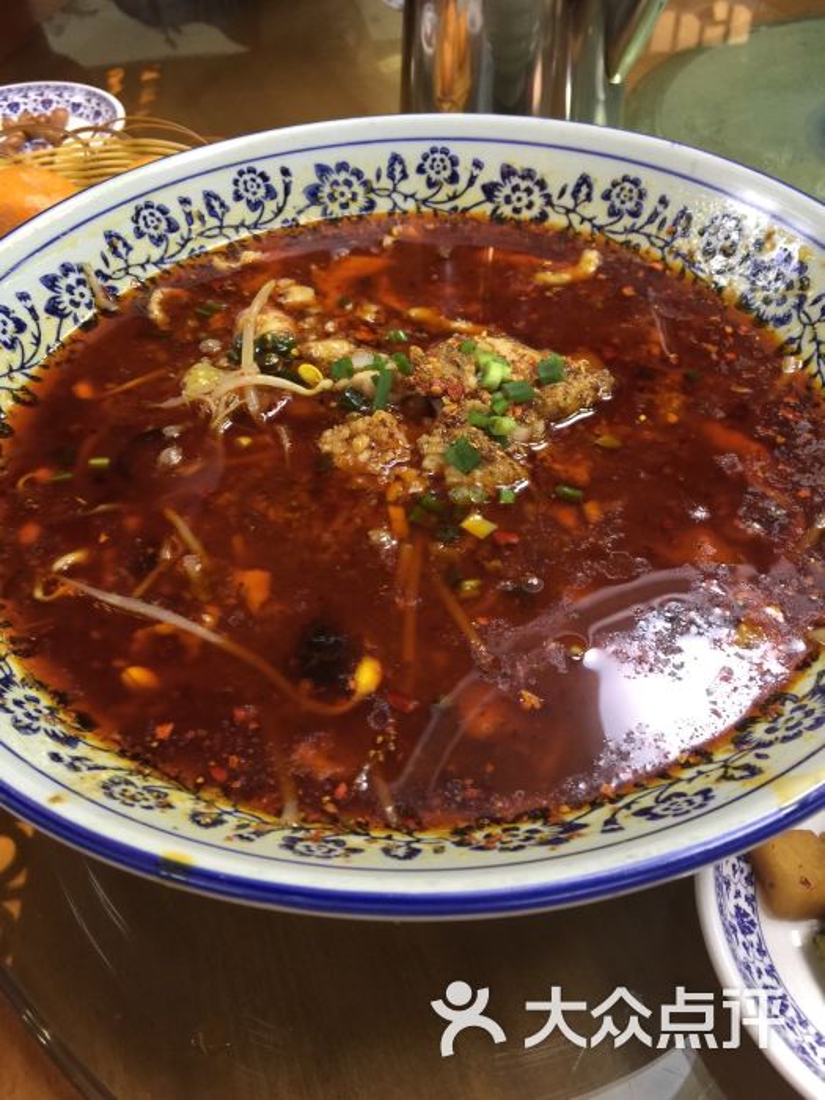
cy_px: 550
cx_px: 412
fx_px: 922
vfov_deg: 61.7
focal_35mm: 29
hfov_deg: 48.2
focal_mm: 4.15
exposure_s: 1/17
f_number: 2.2
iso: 64
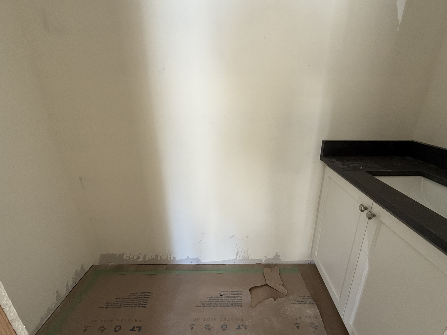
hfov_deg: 94.4
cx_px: 236
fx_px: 207
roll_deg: -0.3
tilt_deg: -20.3
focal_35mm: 16
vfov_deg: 78.1
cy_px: 168
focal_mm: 2.22
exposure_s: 1/99
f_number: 2.2
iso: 200
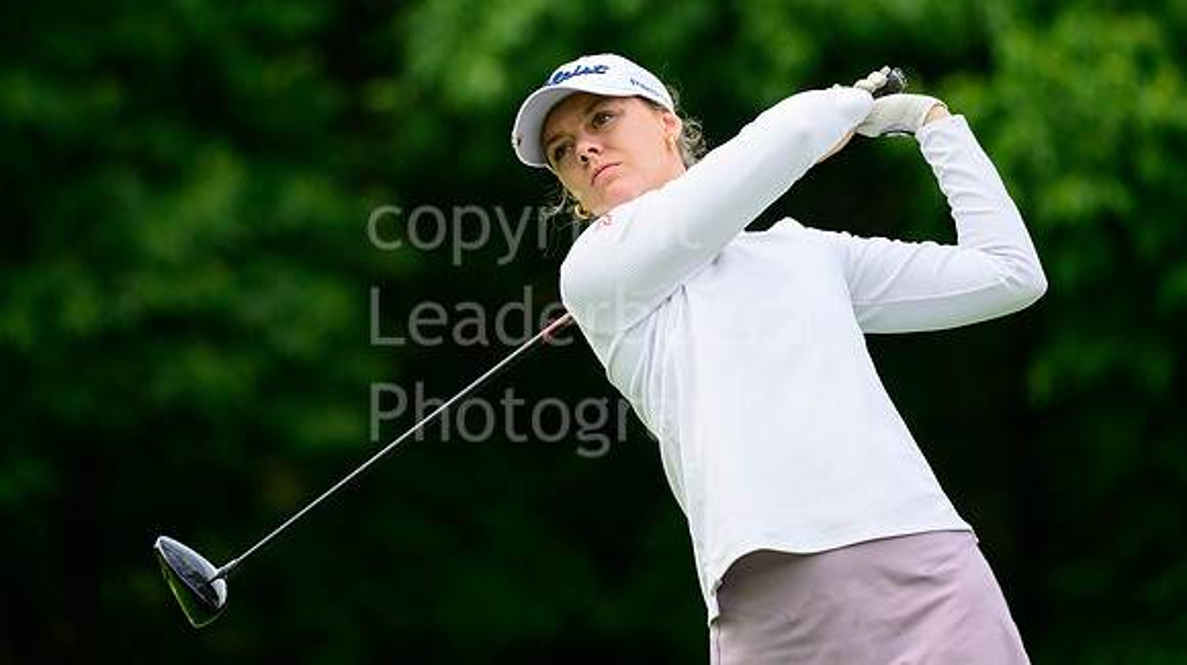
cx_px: 542
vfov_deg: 3.8
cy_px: 237
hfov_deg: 6.8
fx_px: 10018
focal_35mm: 319
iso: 1000
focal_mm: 280
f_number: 5.3
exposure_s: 1/2000
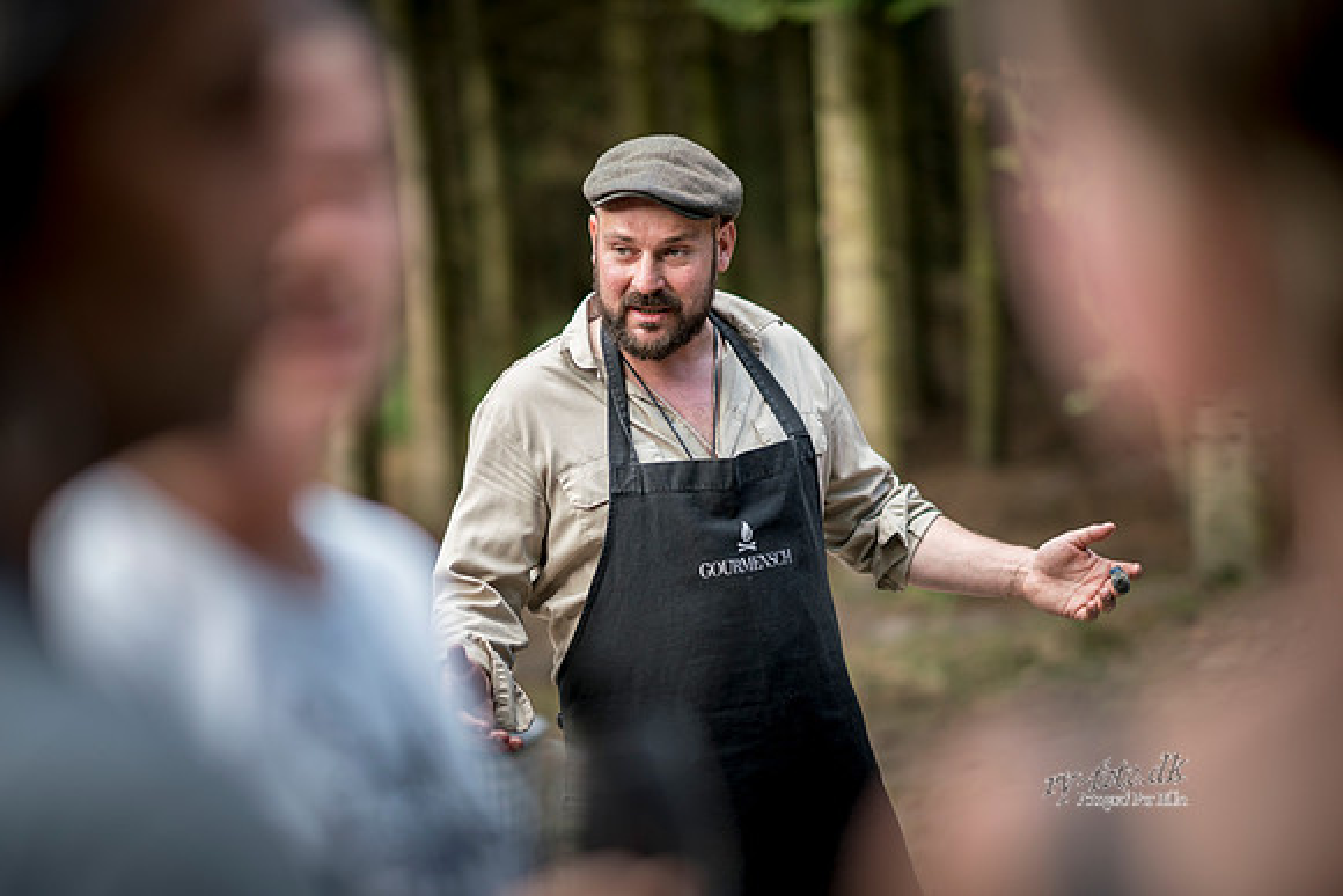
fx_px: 3828
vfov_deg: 13.3
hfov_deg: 19.9
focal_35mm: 103
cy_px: 541
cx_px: 618
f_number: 1.4
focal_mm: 85
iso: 200
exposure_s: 1/500
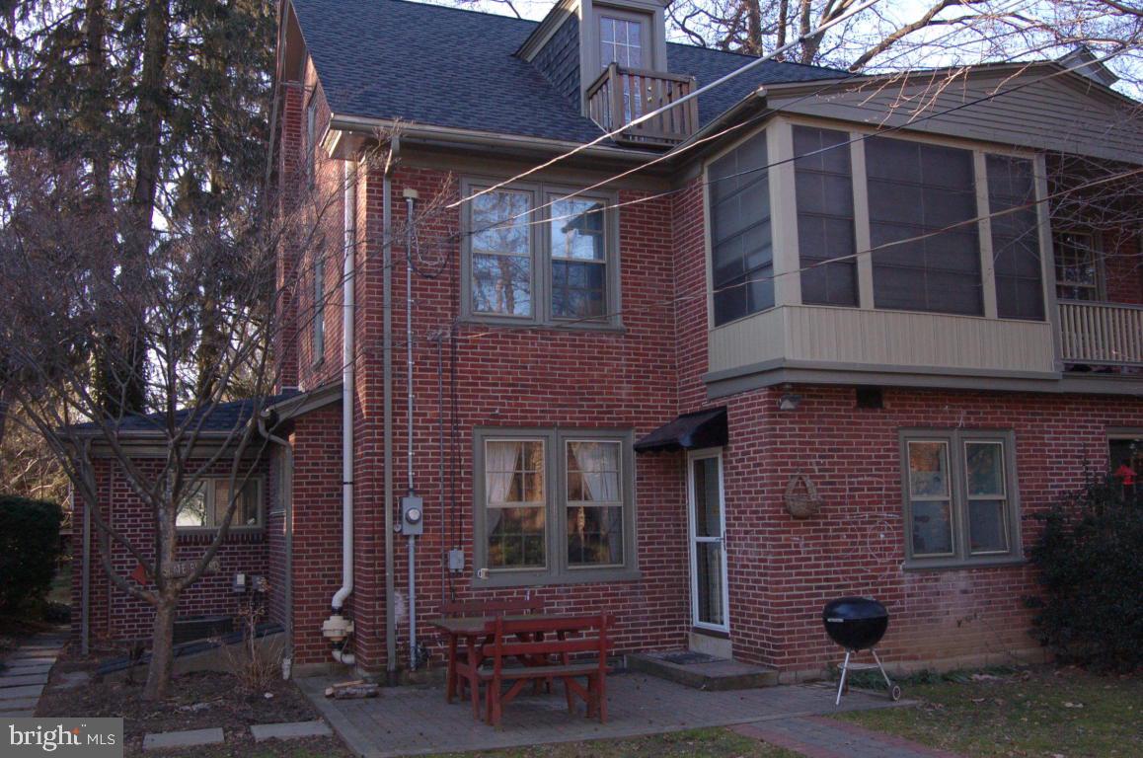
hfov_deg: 57.3
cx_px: 572
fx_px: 1046
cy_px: 379
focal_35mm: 33
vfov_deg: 39.8
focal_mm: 22
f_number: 9
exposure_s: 1/100
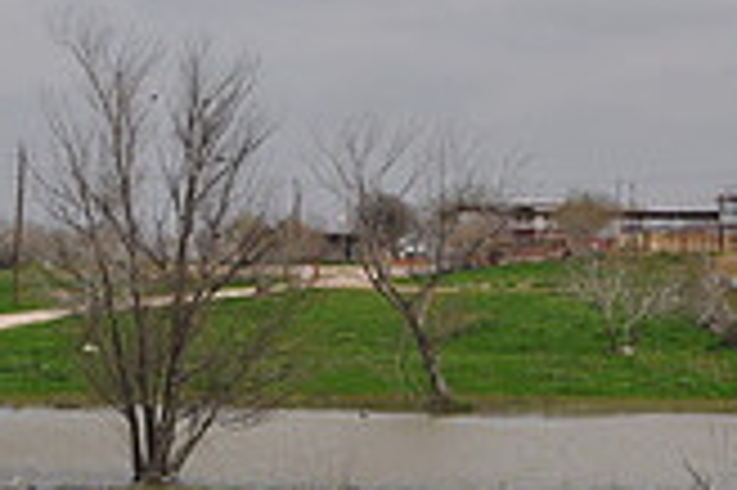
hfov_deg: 14.9
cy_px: -137
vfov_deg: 9.7
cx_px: 310
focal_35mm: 138
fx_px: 2822
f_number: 8
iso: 200
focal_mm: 26
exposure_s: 1/250
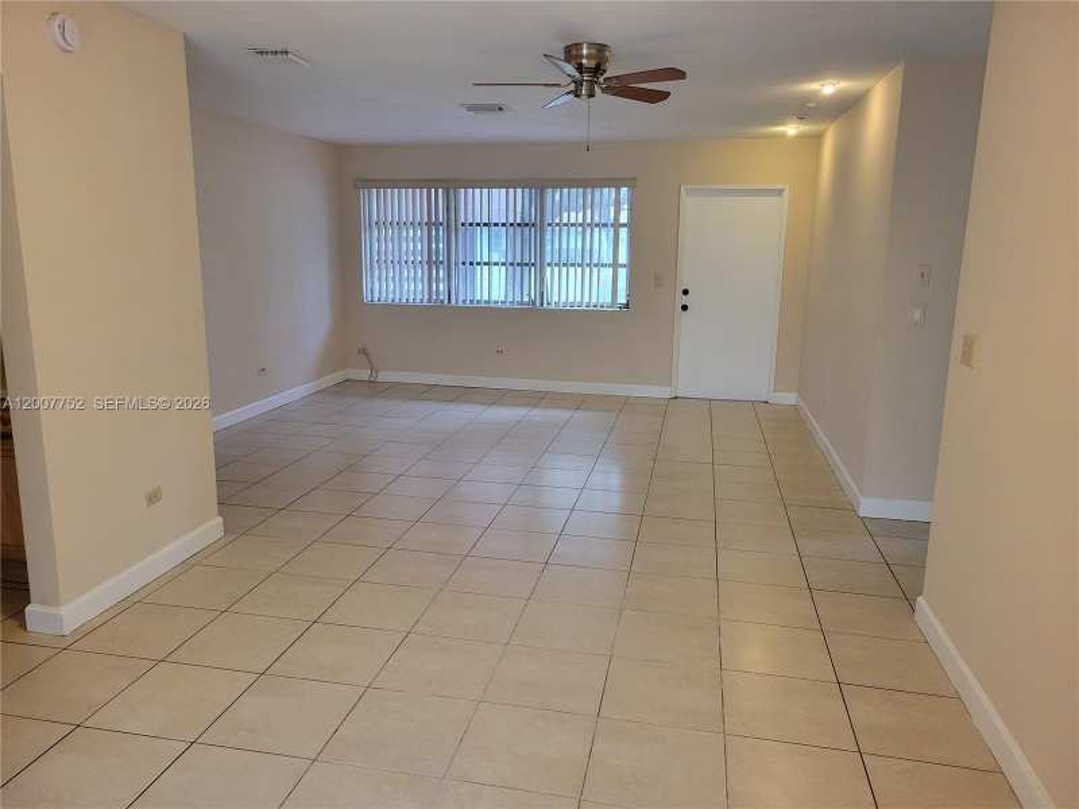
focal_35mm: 26
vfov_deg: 53.1
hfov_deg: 67.3
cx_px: 540
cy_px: 404
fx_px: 810
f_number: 1.8
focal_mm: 5.4
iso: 320
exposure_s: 1/120
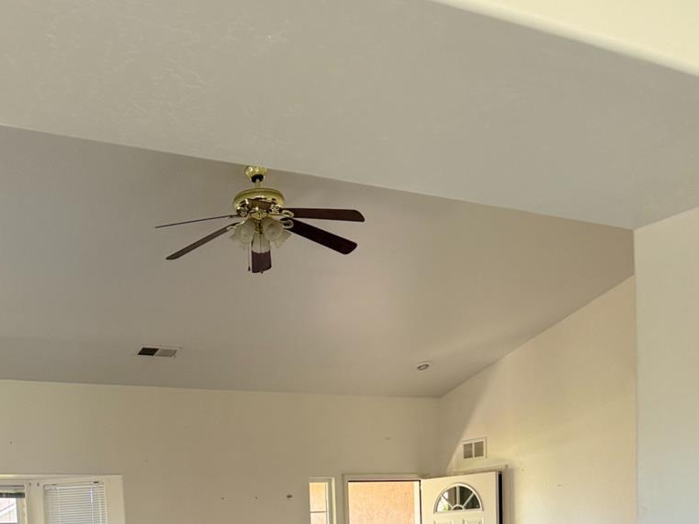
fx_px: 949
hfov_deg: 40.2
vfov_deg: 27.3
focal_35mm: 47
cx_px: 260
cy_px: 626
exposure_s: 1/180
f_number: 1.78
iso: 160
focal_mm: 6.76
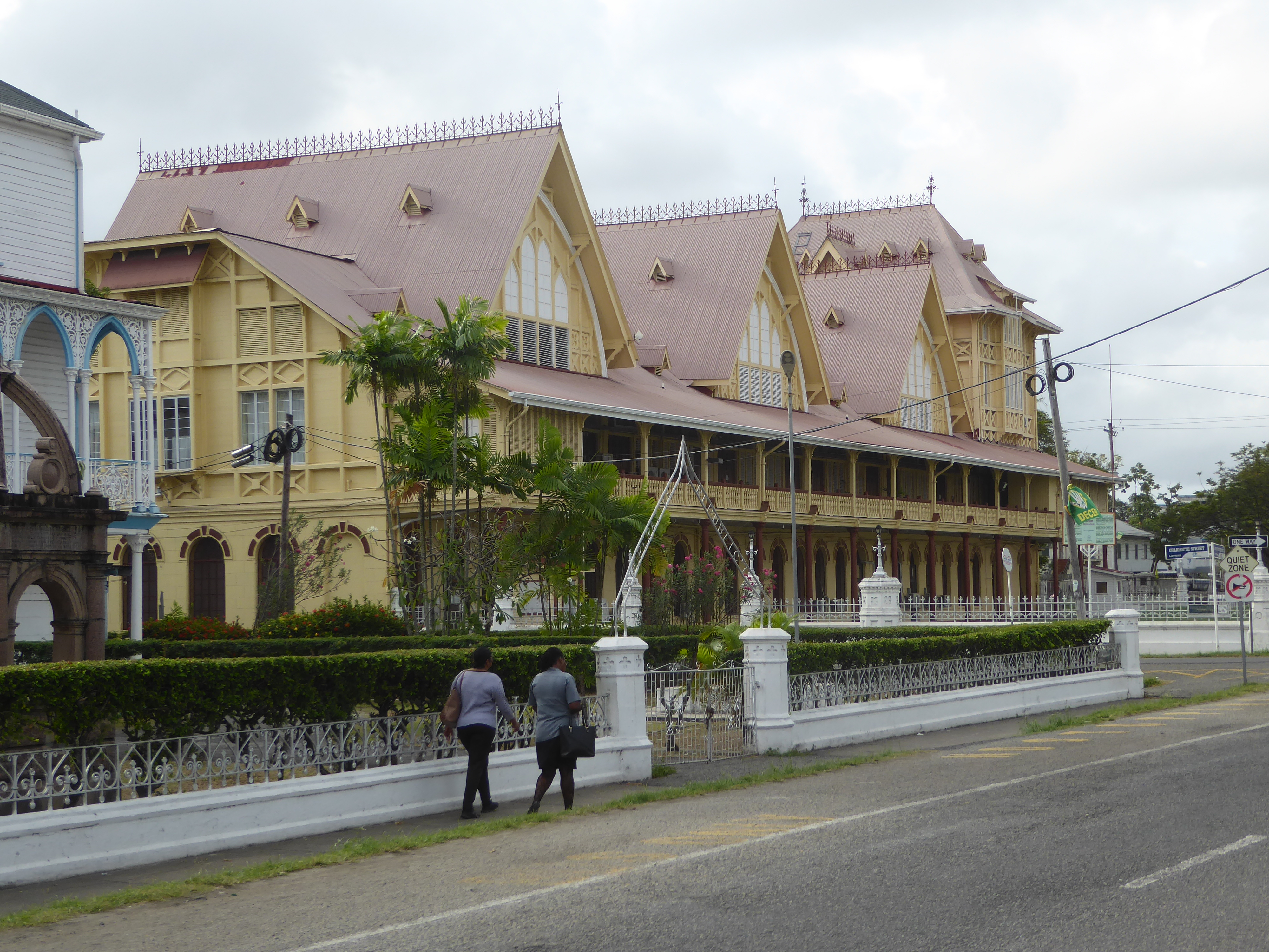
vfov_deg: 21.3
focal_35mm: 69
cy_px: 476
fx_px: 2529
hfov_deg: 28.2
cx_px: 634
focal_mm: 11.7
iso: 80
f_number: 4.4
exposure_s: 1/320
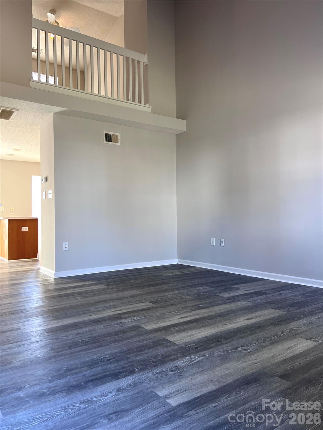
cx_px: 162
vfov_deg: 67.3
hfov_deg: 53.1
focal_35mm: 26
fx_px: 323
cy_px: 215
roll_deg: +0.6
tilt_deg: +2.1
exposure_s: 1/120
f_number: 1.5
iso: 125
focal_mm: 5.7
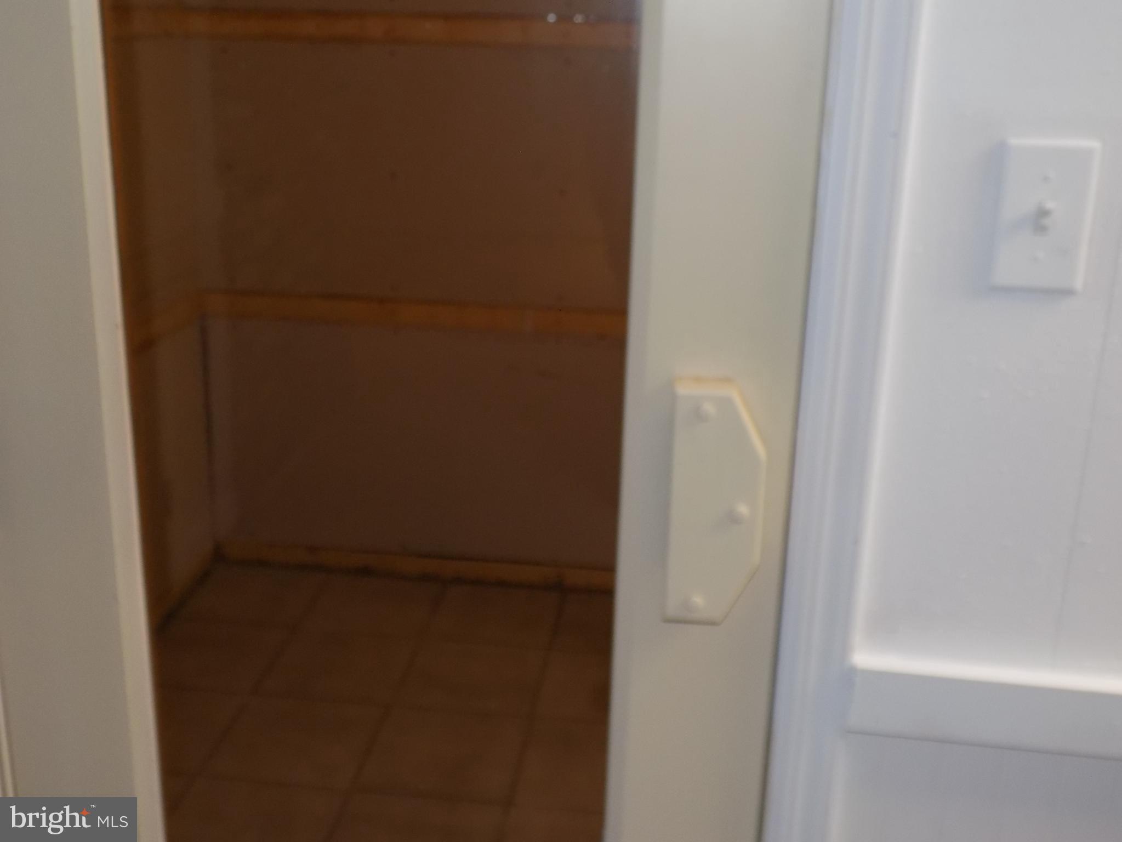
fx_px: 1199
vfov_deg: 38.7
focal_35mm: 37
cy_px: 421
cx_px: 561
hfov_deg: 50.1
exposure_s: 1/30
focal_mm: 6.6
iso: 200
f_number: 3.5
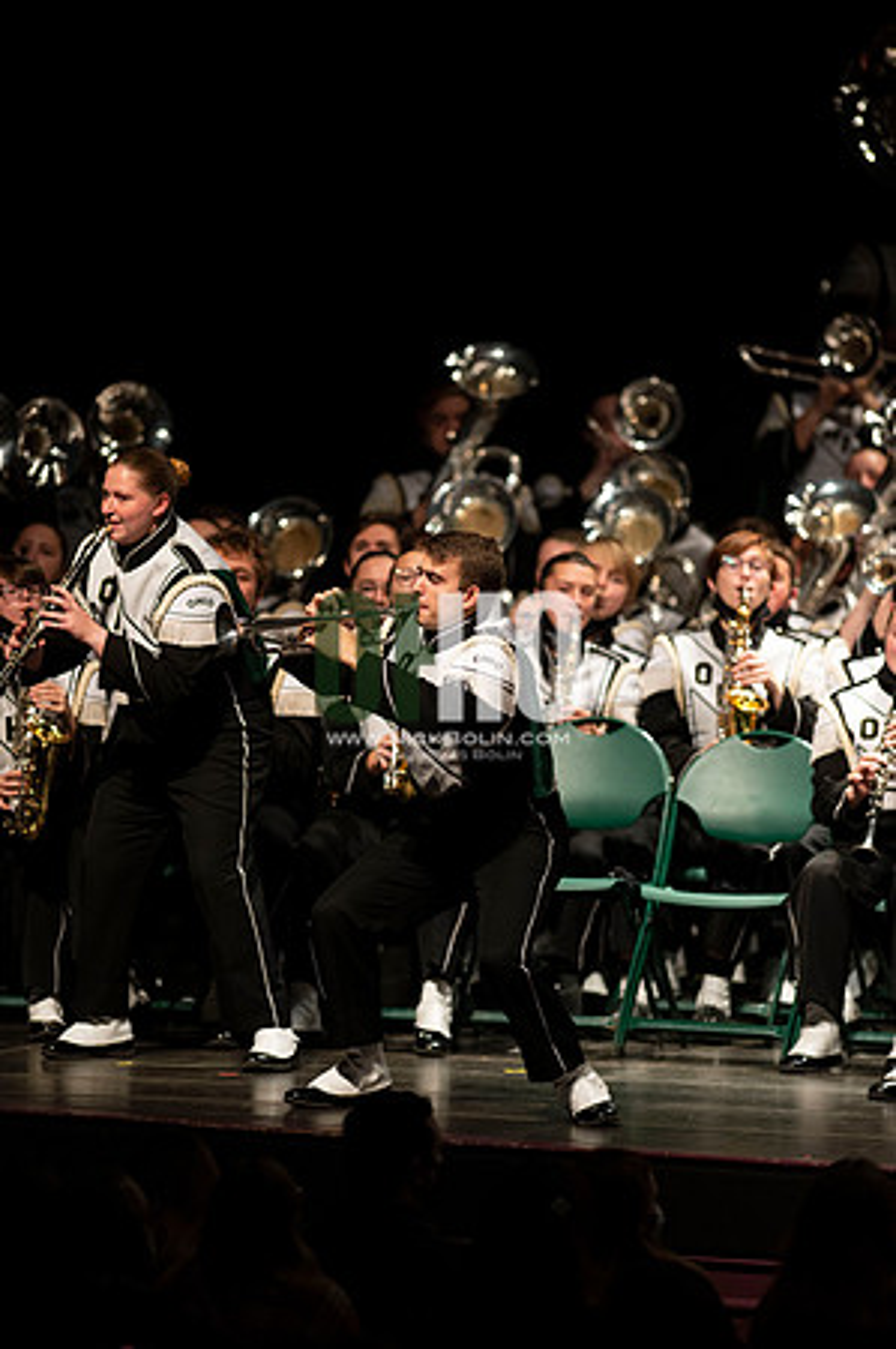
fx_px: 11225
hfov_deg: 4.6
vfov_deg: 6.9
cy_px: 674
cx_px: 448
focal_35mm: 300
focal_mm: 300
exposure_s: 1/500
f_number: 2.8
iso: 3200
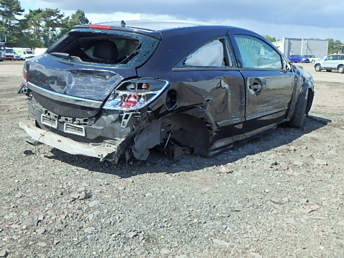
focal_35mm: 36
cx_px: 172
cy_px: 129
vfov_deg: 39.7
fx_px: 358
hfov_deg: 51.4
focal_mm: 6.4
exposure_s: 1/400
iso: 125
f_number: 5
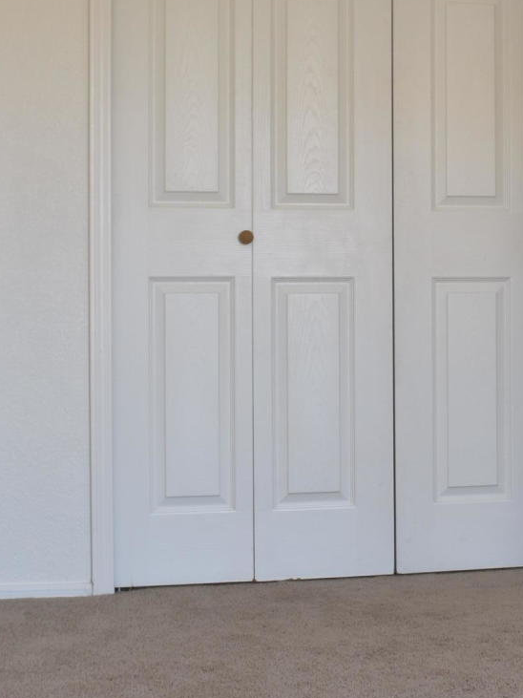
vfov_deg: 27.3
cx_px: 475
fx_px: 1431
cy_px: 276
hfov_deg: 20.3
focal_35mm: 71
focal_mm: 18
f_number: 16
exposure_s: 1/2
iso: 100
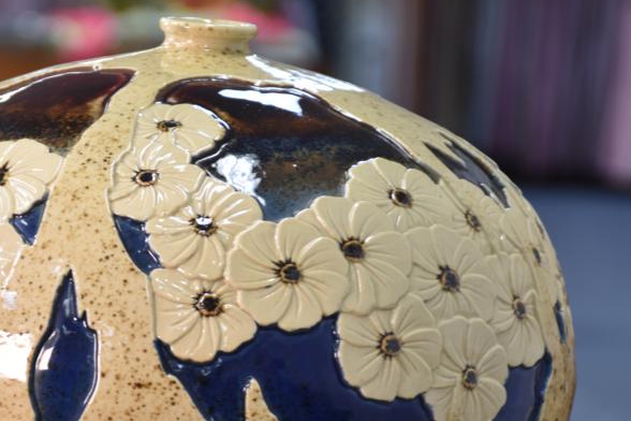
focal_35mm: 249
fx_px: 4364
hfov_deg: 8.3
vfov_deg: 5.5
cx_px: 178
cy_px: 346
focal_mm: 90
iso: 400
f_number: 5.3
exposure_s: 1/25
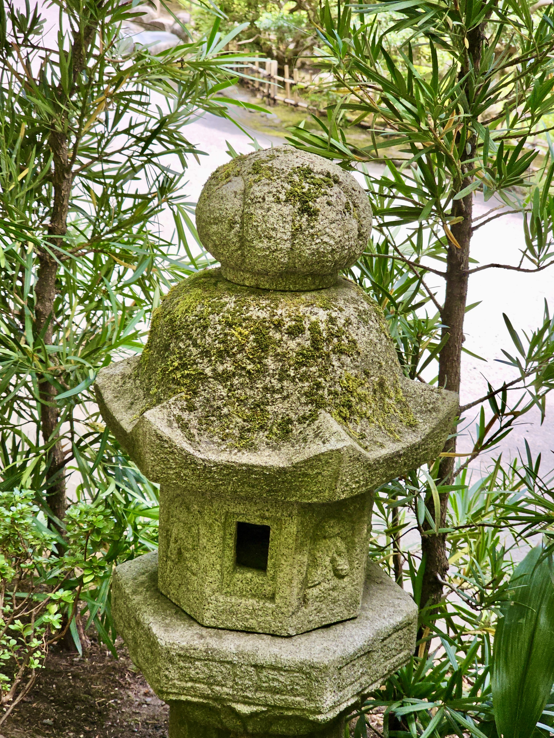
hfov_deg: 21.0
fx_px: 1494
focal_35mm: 70
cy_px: 369
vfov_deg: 27.8
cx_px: 274
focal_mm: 7.9
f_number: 2.4
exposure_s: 1/120
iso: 64
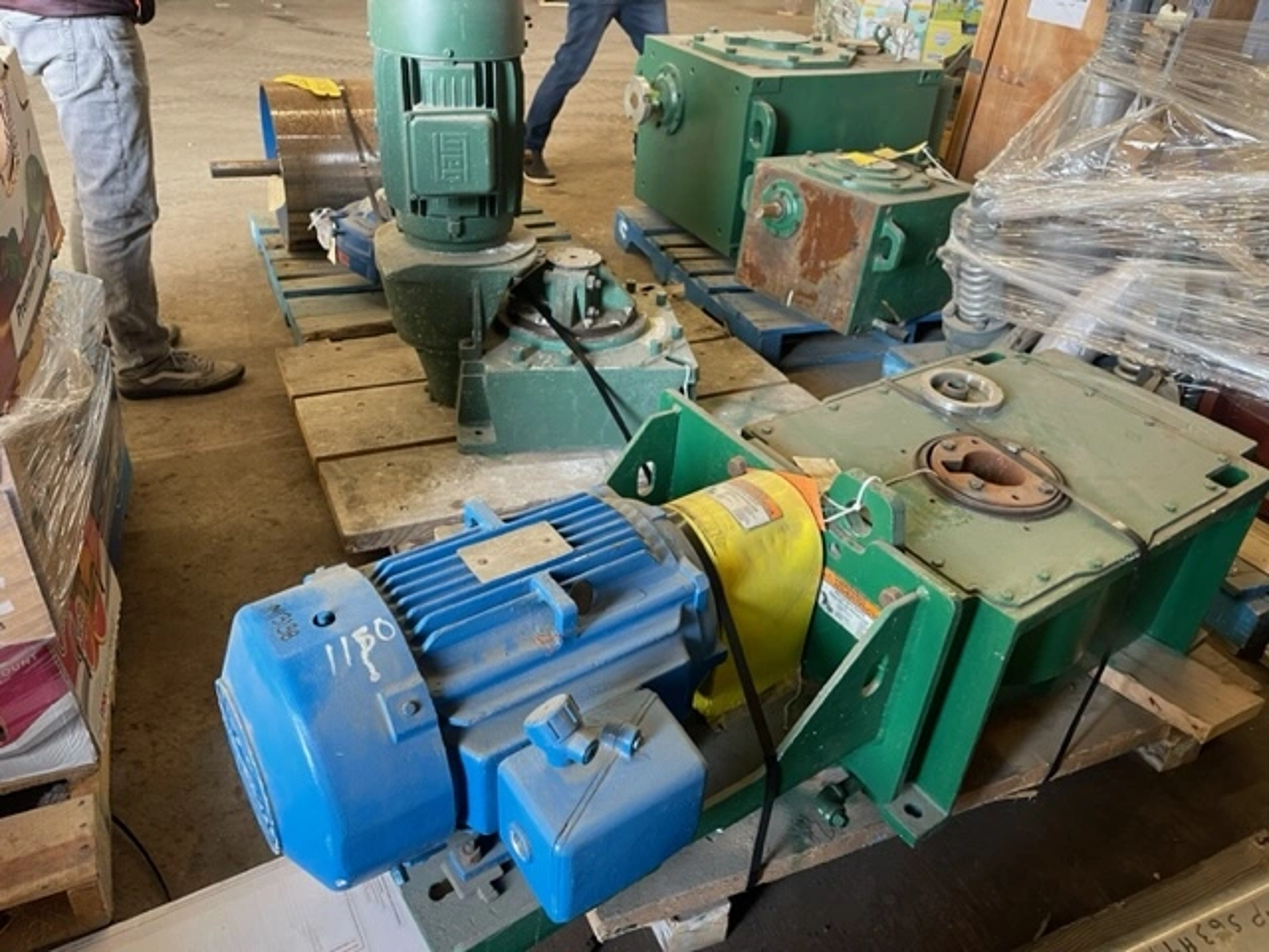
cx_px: 634
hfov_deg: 67.3
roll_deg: -4.7
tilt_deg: -33.1
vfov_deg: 53.1
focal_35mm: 26
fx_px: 953
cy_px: 476
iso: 200
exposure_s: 1/60
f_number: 1.6
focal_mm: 5.1
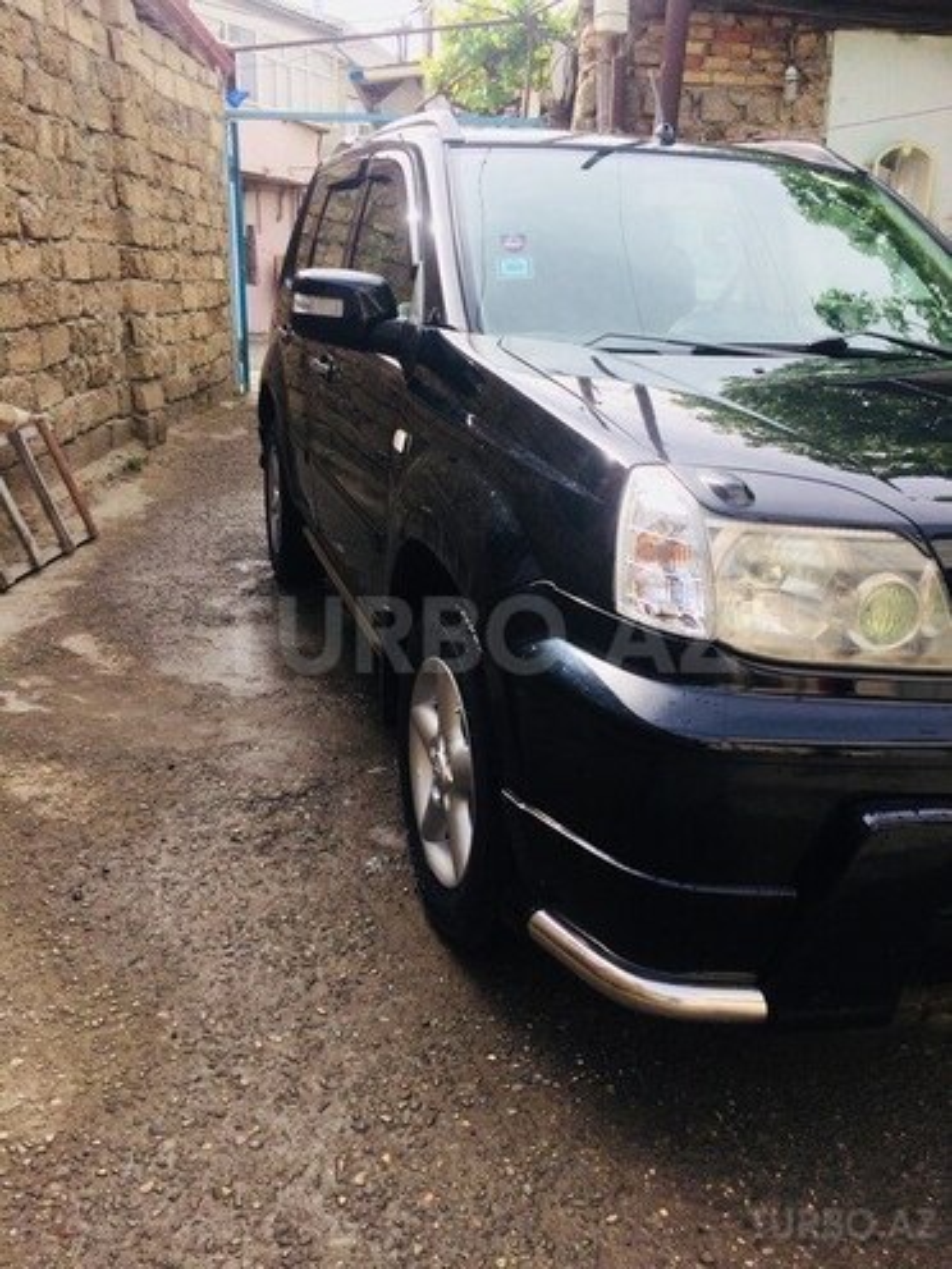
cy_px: 634
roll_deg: -1.8
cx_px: 476
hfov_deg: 48.2
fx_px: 1063
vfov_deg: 61.7
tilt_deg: -17.7
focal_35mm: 29
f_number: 2.2
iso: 32
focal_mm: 4.15
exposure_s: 1/586
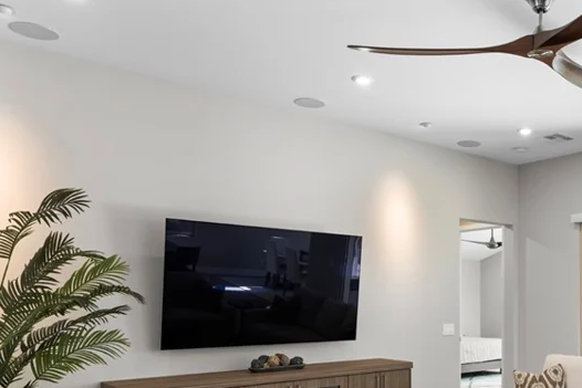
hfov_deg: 48.7
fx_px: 598
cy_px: 303
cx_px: 472
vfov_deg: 35.0
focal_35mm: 37
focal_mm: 19
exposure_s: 1/8
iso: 400
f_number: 8
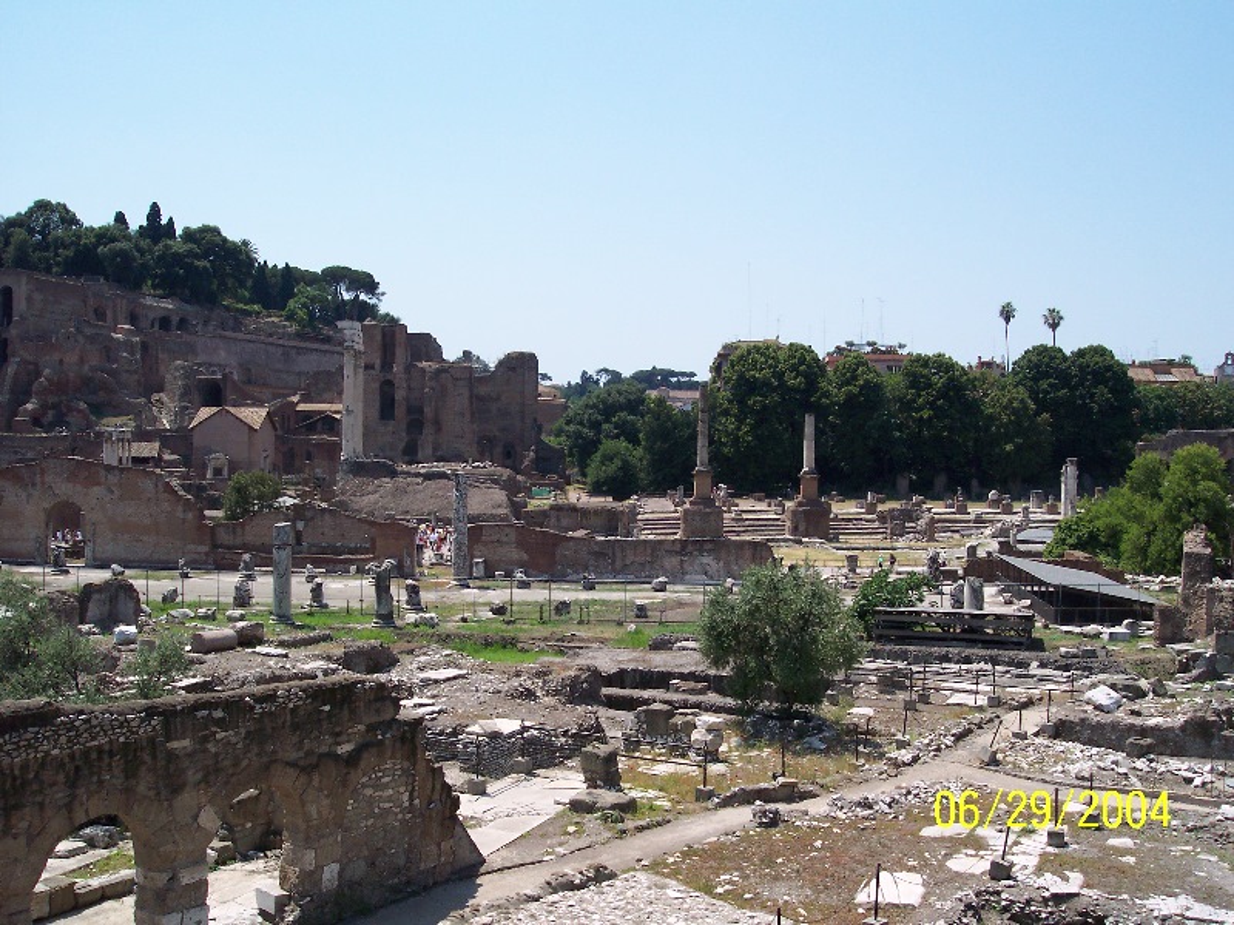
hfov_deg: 49.0
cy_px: 462
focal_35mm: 38
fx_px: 1355
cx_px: 617
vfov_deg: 37.7
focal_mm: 8
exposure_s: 1/700
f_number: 4.8
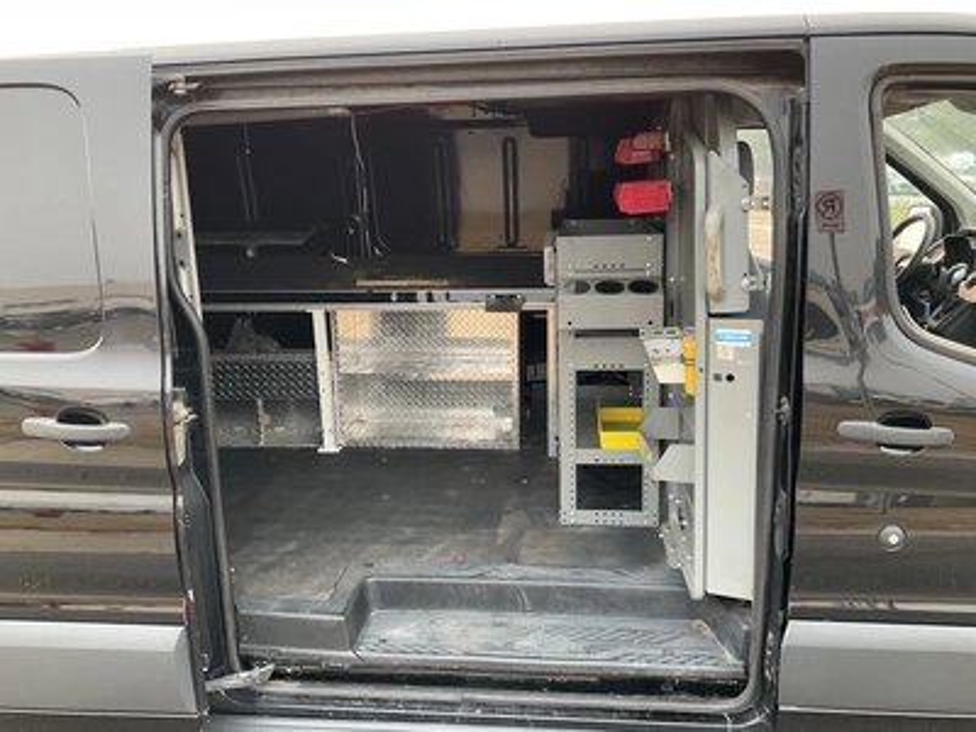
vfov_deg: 48.2
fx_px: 818
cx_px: 488
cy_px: 366
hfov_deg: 61.7
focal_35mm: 29
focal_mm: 3
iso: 40
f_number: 1.8
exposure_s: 1/122
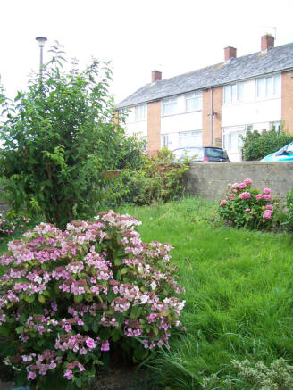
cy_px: 195
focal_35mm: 34
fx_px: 384
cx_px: 146
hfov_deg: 41.8
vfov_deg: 53.9
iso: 80
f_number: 2.7
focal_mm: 5.6
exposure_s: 1/320
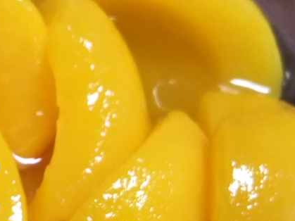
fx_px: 733
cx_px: 32
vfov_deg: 17.0
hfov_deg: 22.2
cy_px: 170
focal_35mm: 86
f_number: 2.2
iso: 100
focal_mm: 4
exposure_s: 1/30
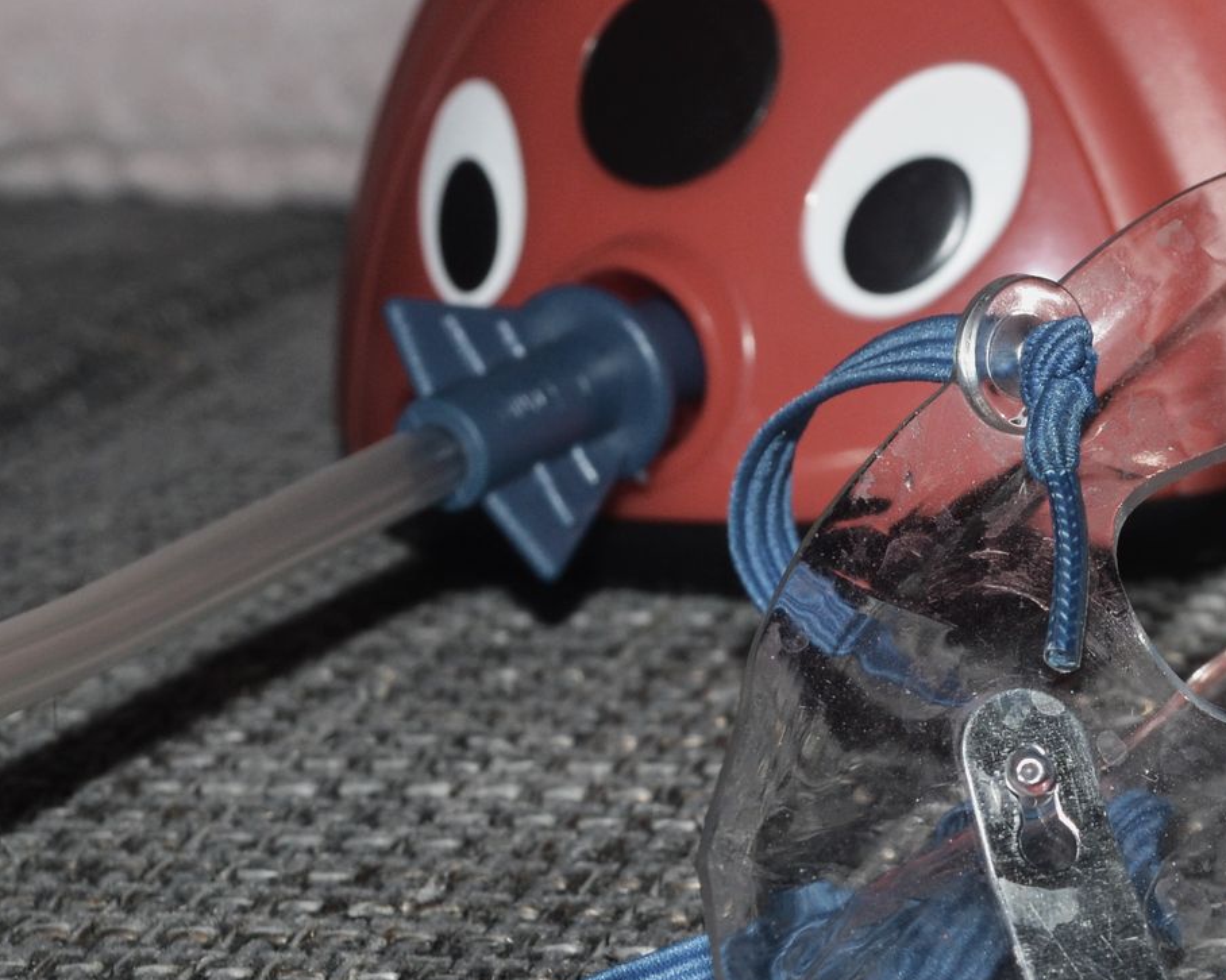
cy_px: 267
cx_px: 1179
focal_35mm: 117
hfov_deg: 16.2
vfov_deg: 13.2
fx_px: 4228
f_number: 8
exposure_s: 1/200
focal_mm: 25
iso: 200
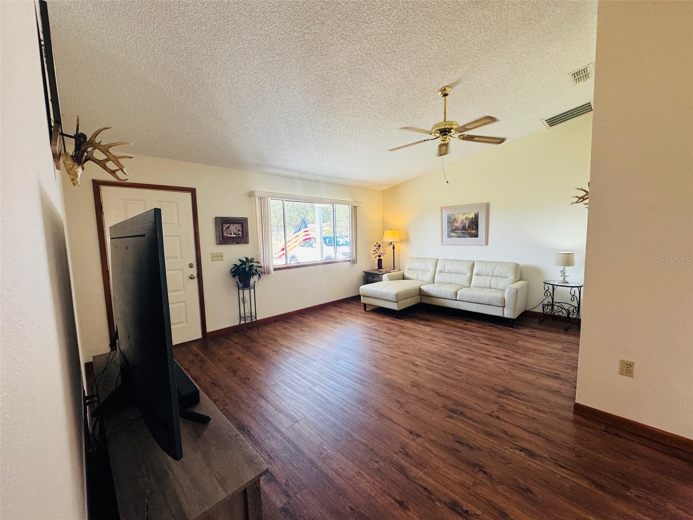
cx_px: 346
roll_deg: +1.2
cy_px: 260
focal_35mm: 14
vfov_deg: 85.7
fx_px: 280
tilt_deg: -5.4
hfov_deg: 102.1
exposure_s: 1/120
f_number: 2.2
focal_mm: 2.22
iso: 160
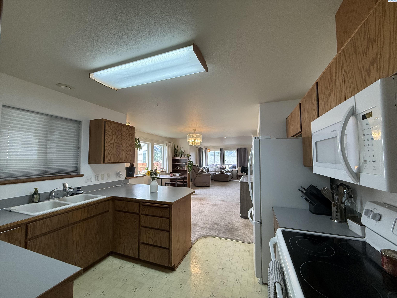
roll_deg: +0.4
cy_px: 149
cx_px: 198
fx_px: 161
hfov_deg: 102.1
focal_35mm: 14
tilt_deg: +3.5
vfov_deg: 85.7
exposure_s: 1/120
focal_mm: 2.22
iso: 250
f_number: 2.2
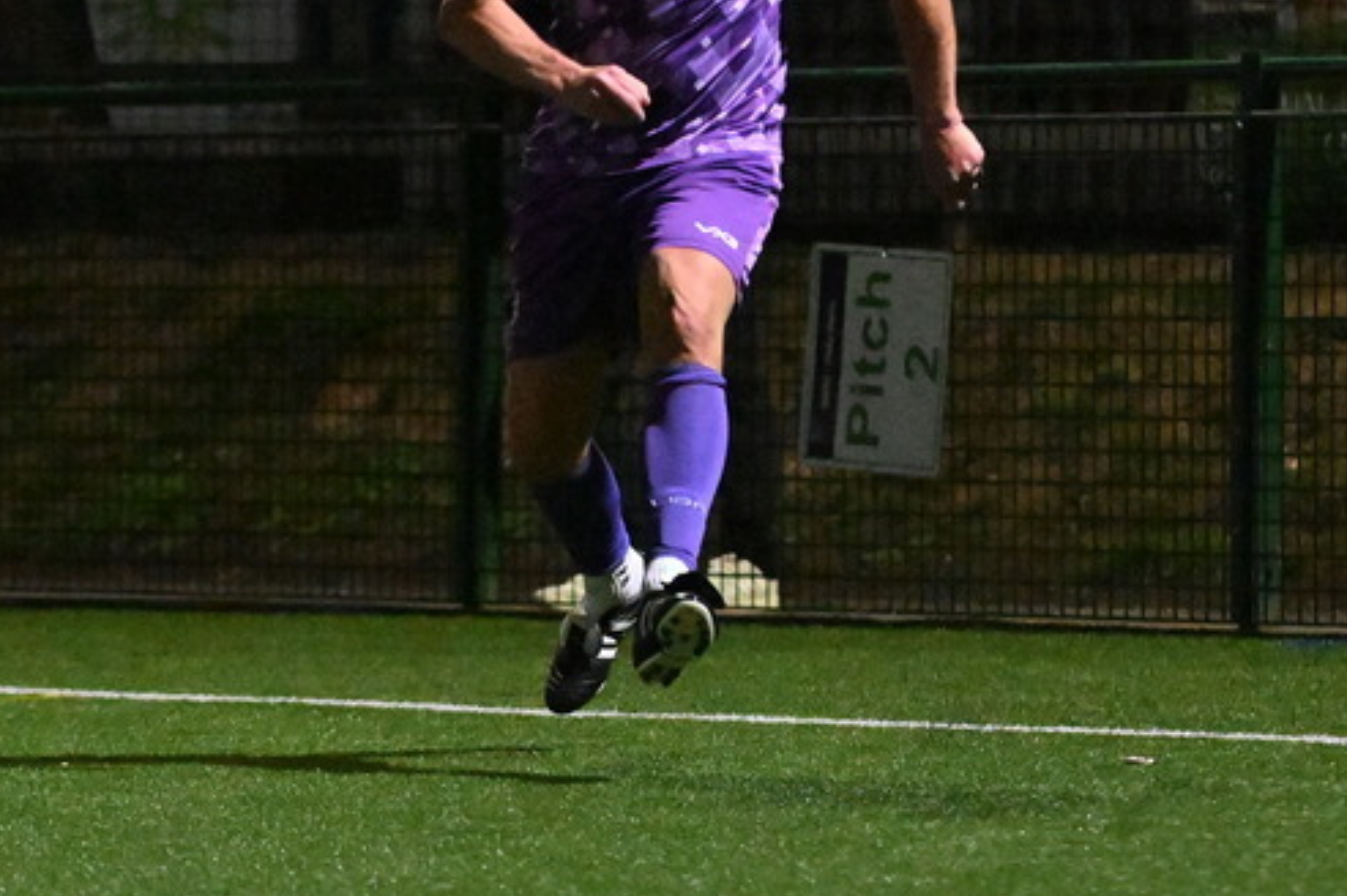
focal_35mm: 353
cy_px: 579
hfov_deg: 5.8
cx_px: 571
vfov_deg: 3.9
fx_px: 13199
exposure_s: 1/800
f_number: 4.5
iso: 8000
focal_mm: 116
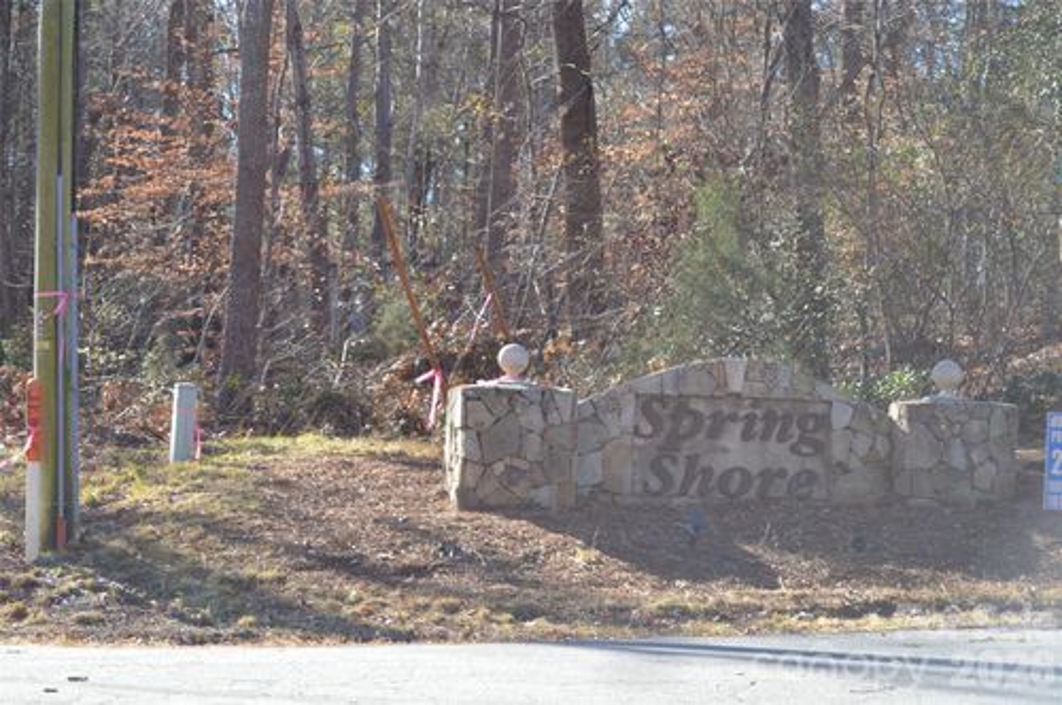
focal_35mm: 82
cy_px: 352
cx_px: 531
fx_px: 2431
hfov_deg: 24.6
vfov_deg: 16.5
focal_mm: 55
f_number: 5.6
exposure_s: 1/125
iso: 160
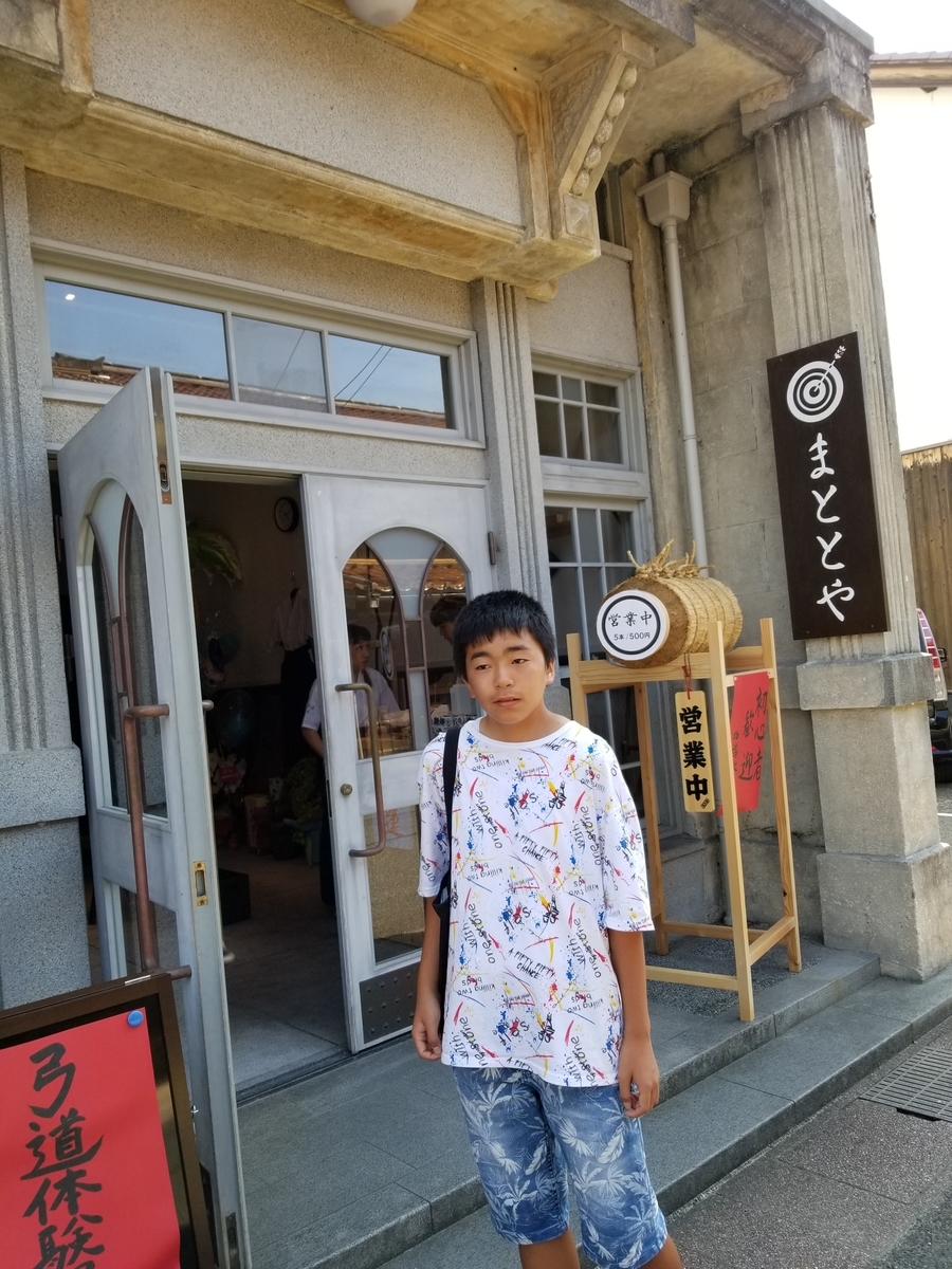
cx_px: 476
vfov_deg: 67.3
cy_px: 634
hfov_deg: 53.1
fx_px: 953
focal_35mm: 26
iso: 50
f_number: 1.7
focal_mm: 4.3
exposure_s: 1/344
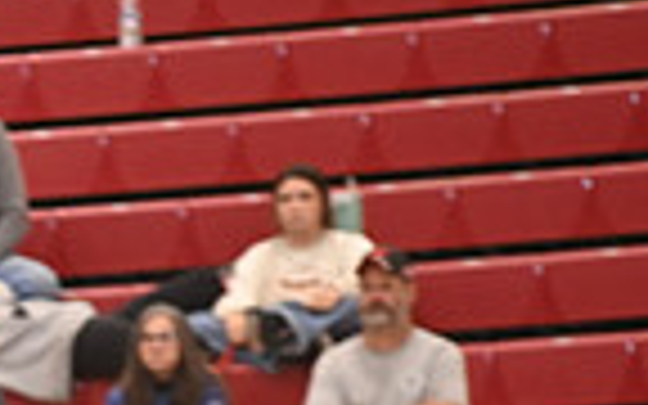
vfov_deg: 1.6
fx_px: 14517
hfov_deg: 2.5
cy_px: 848
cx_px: -634
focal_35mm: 822
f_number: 3.2
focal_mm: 200
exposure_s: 1/250
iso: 1600
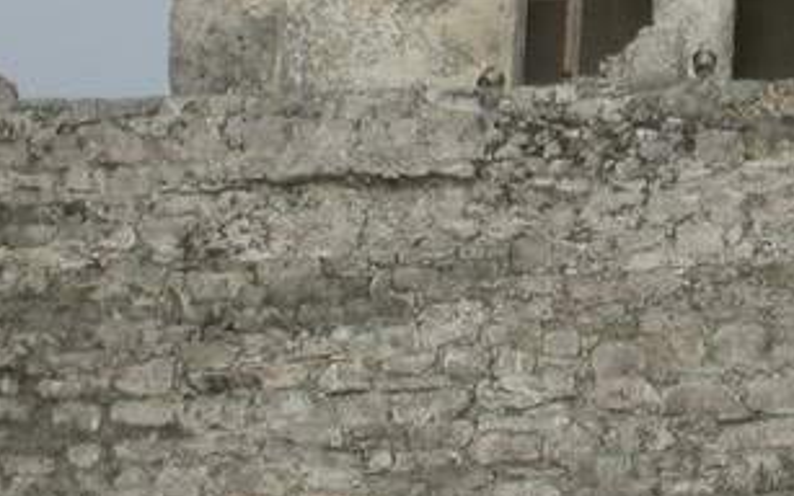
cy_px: -46
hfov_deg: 3.8
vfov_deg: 2.4
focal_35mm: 545
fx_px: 11795
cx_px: 928
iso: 100
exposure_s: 1/487
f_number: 7.3
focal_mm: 32
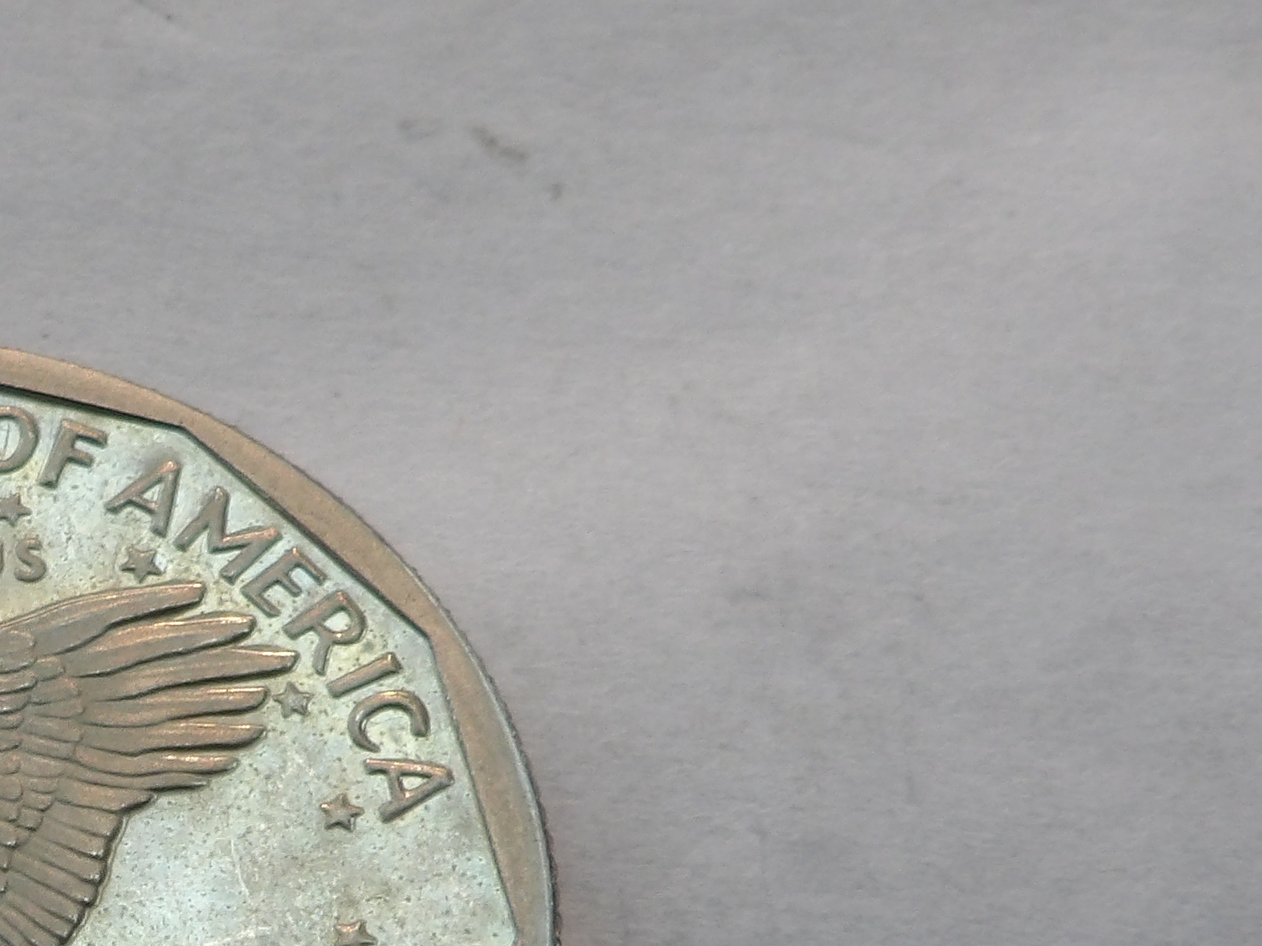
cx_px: -68
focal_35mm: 114
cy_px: 885
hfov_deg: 16.8
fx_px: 4156
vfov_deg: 12.9
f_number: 4.9
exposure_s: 1/30
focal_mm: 7.6
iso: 198
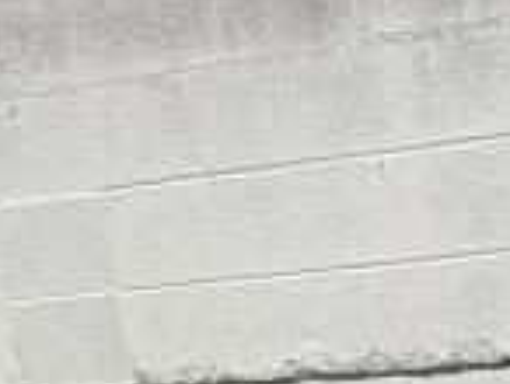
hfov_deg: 10.1
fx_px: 2479
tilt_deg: -15.2
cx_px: 1278
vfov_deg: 7.5
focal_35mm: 168
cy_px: 1246
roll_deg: +0.4
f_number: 1.78
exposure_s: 1/60
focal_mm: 6.86
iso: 250
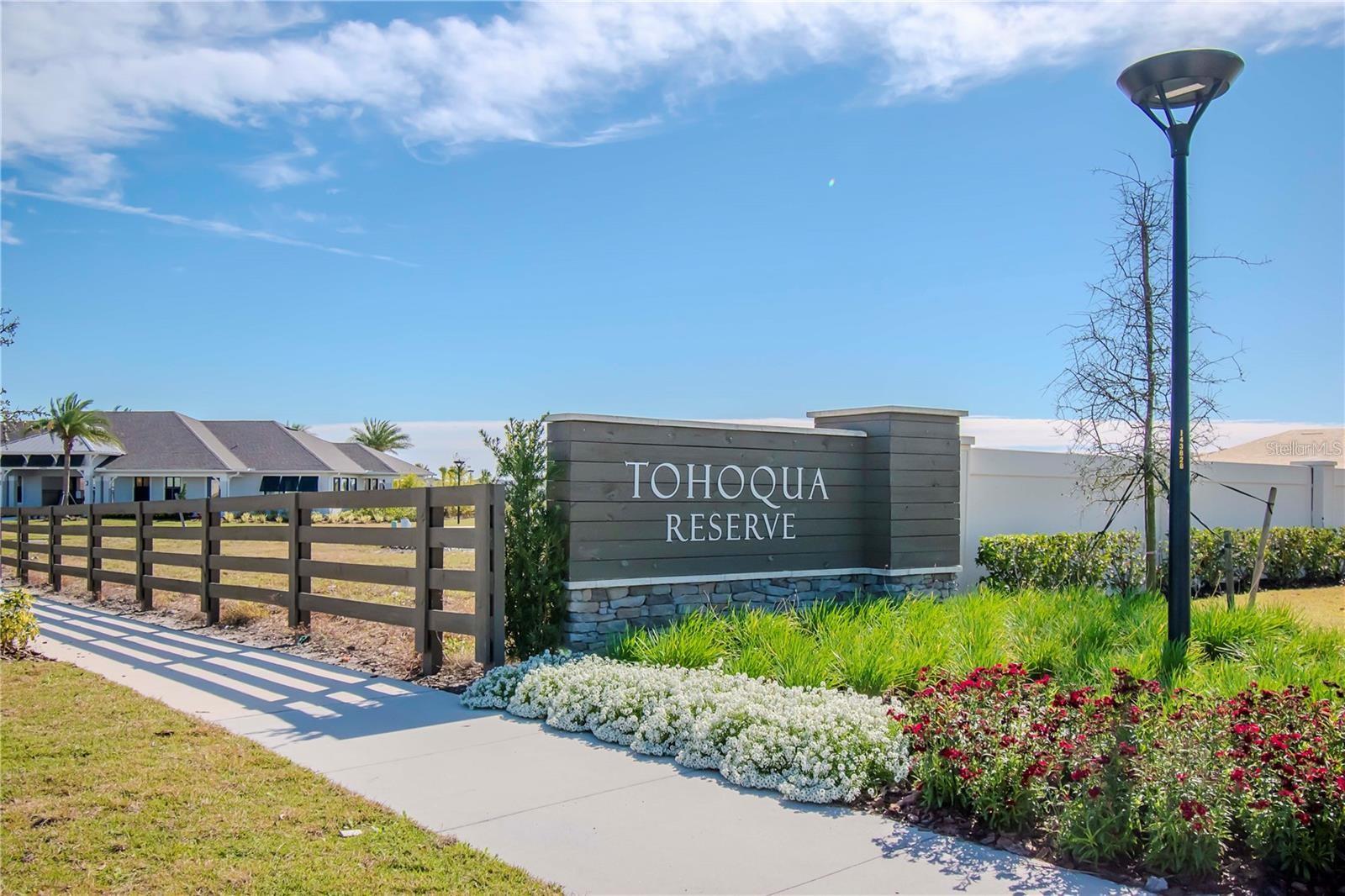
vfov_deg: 43.6
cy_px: 448
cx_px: 672
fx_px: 1121
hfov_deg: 61.9
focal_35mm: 30
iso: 640
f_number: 6.3
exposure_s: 1/4000
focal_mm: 20
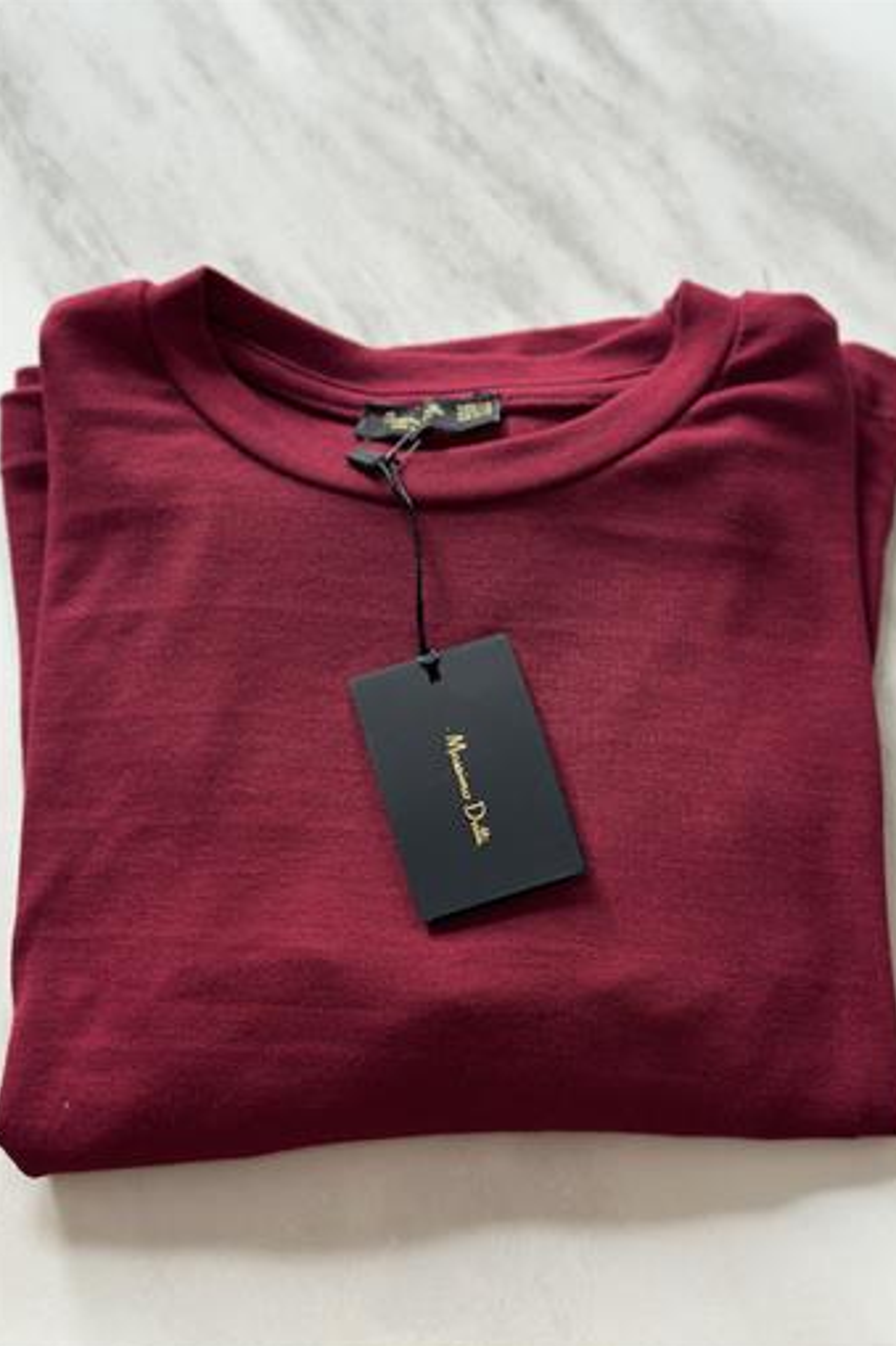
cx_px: 500
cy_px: 674
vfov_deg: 38.9
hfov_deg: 26.4
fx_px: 1905
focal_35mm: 51
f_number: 1.78
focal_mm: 6.86
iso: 125
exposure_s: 1/71
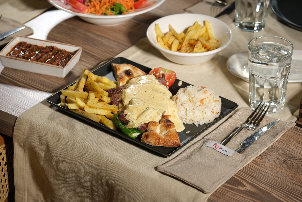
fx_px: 1032
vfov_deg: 11.1
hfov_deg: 16.7
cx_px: 151
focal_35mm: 123
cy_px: 101
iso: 250
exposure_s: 1/125
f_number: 5.6
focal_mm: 81.9
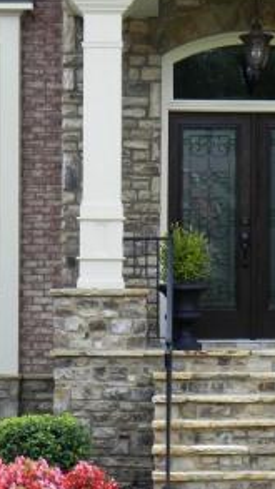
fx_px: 2046
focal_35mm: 158
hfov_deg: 7.7
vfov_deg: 13.6
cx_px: 223
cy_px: 204
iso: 160
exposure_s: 1/153
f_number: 5
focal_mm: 16.9
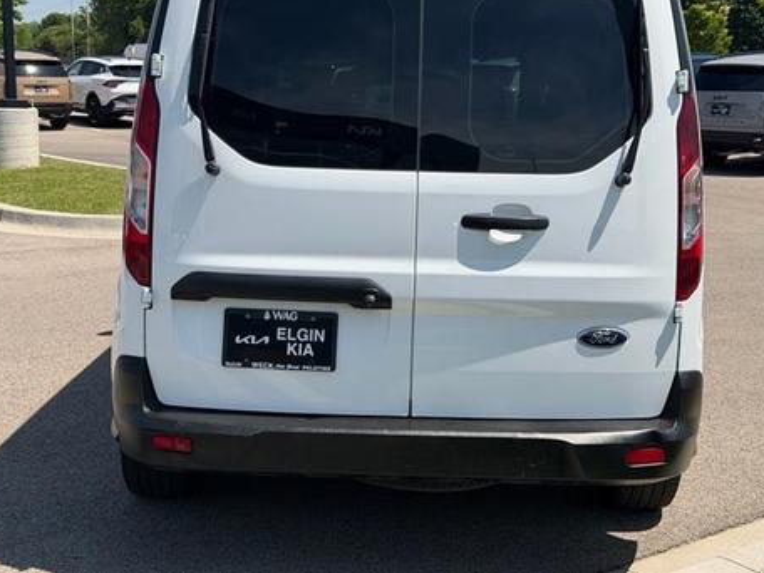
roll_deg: -0.6
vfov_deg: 27.5
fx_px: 1170
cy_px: 258
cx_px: 399
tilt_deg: -9.0
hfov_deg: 36.2
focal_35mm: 53
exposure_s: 1/6024
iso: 64
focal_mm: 6.76
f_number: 1.78
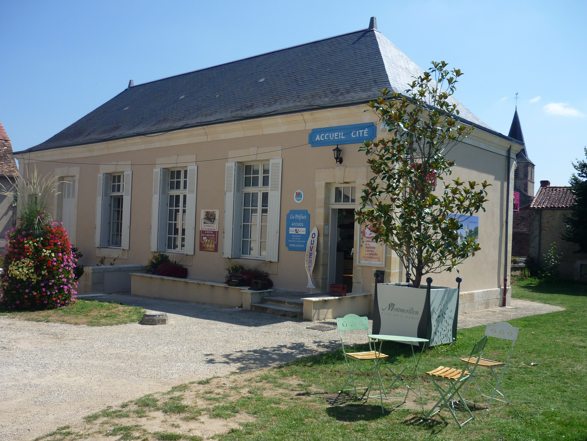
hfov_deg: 55.4
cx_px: 294
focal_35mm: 33
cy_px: 220
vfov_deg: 42.9
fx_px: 560
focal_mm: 5.5
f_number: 8
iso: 80
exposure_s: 1/200
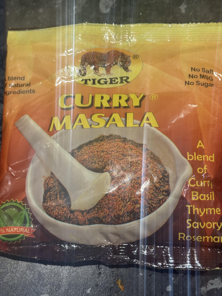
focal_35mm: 48
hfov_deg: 30.3
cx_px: 111
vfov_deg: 39.7
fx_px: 410
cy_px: 148
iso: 64
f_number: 1.78
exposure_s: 1/50
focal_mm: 6.76
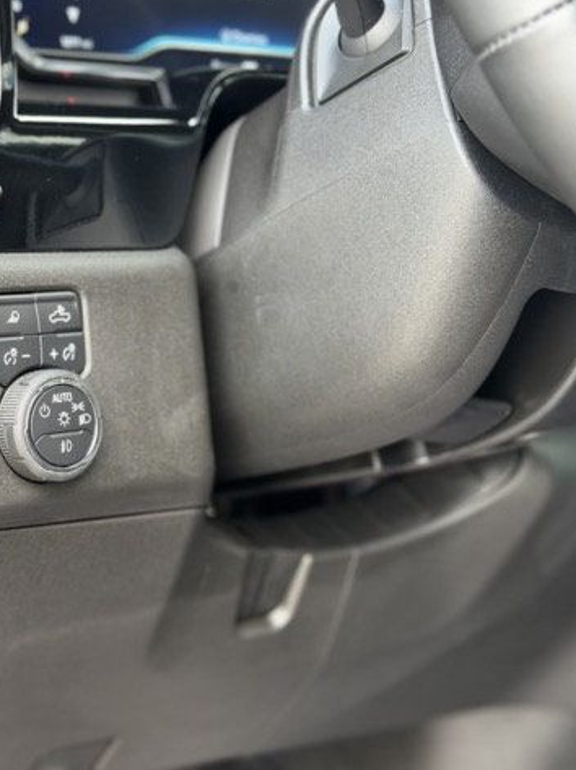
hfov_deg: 22.1
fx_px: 1444
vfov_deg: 29.8
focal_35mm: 65
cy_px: 383
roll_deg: -1.3
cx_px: 67
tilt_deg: -7.9
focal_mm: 6.76
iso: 100
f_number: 1.78
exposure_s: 1/80
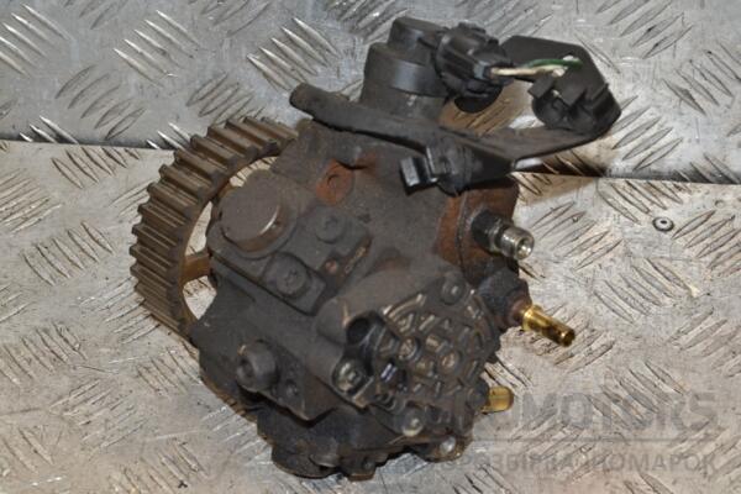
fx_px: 2161
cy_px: 247
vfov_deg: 13.0
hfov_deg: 19.5
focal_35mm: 105
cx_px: 370
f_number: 8
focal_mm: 70
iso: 800
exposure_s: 1/200
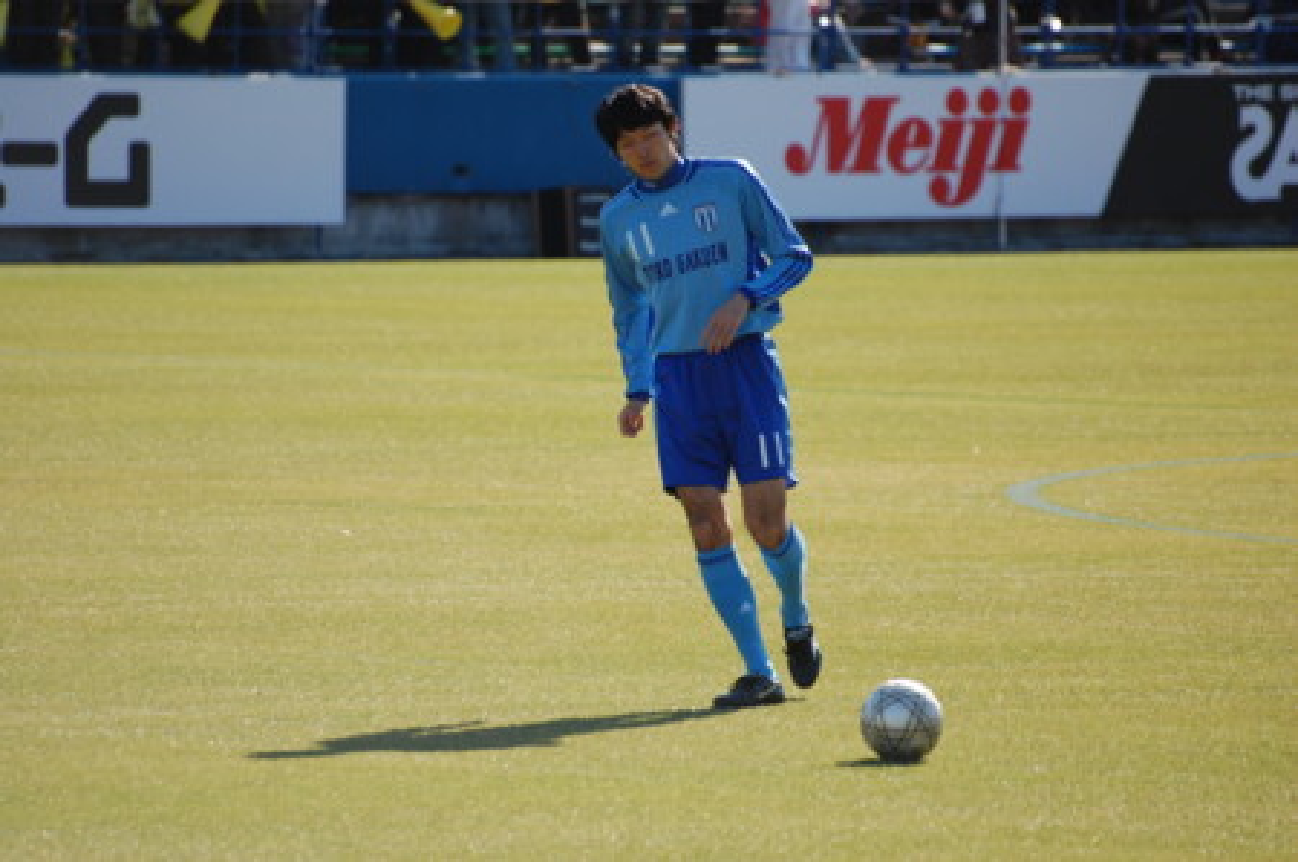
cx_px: 649
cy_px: 431
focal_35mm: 450
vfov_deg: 3.0
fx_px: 16207
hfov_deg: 4.6
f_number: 5.6
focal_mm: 300
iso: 400
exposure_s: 1/800
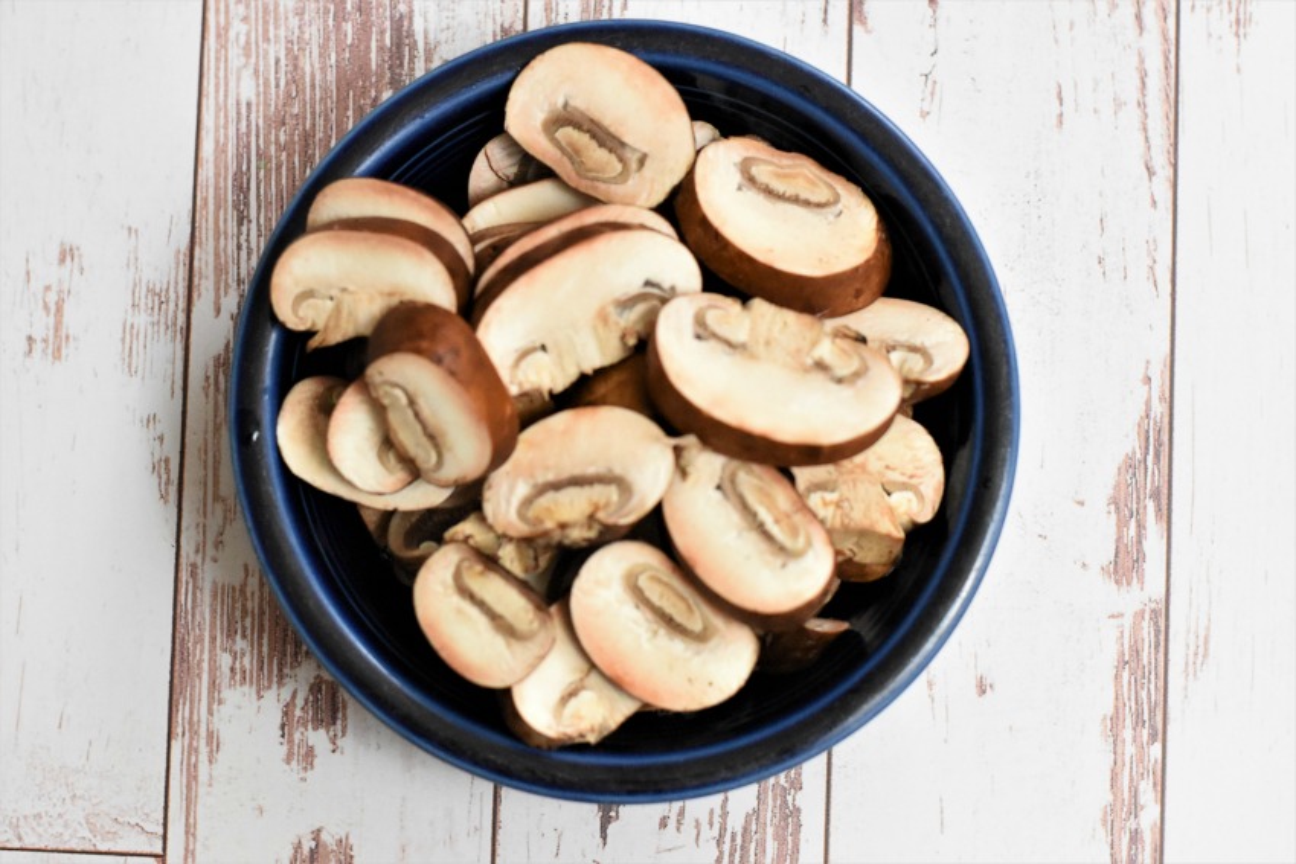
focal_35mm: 75
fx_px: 2700
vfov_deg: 18.2
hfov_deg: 27.0
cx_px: 648
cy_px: 432
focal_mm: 50
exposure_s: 1/200
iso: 6400
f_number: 3.2
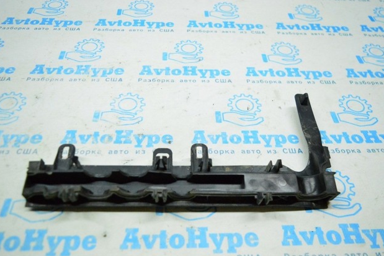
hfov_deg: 57.9
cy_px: 131
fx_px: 347
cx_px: 187
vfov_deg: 40.5
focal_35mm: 33
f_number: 3.8
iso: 6400
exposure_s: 1/800
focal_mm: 21
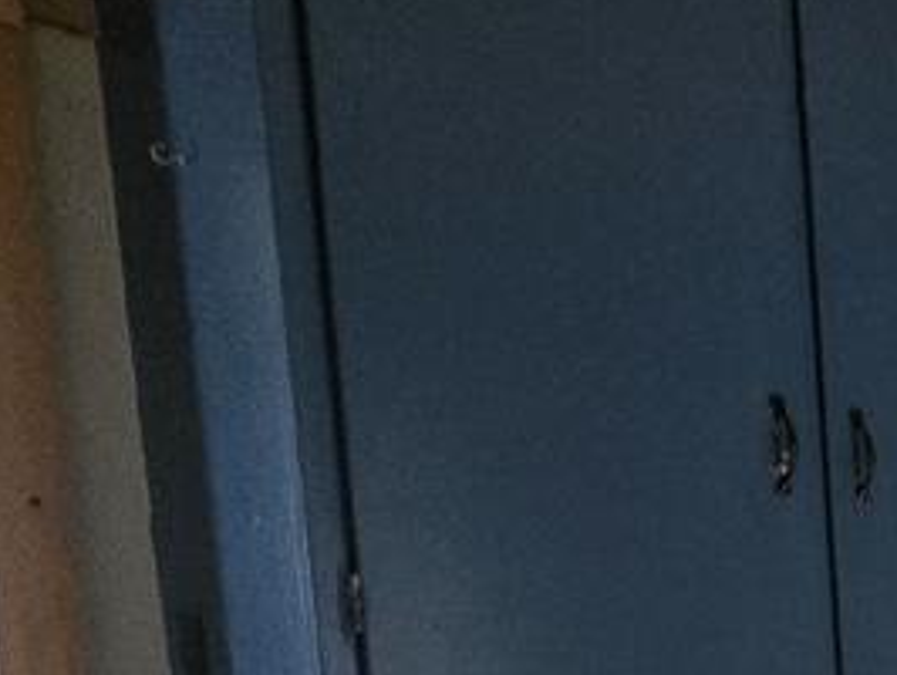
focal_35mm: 50
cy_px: 786
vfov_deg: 26.3
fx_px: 1297
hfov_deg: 29.1
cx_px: 1227
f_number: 2.2
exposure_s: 1/30
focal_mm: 2.2
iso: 1250
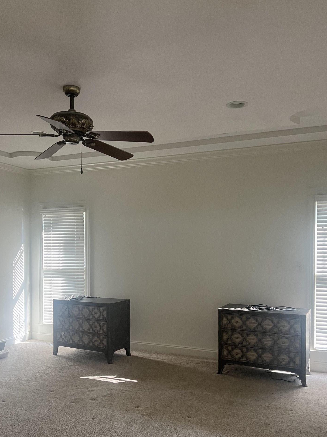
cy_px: 265
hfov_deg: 44.2
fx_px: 403
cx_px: 158
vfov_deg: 56.3
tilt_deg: +0.6
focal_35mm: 32
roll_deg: +1.4
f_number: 1.5
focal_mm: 5.7
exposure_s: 1/84
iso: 125
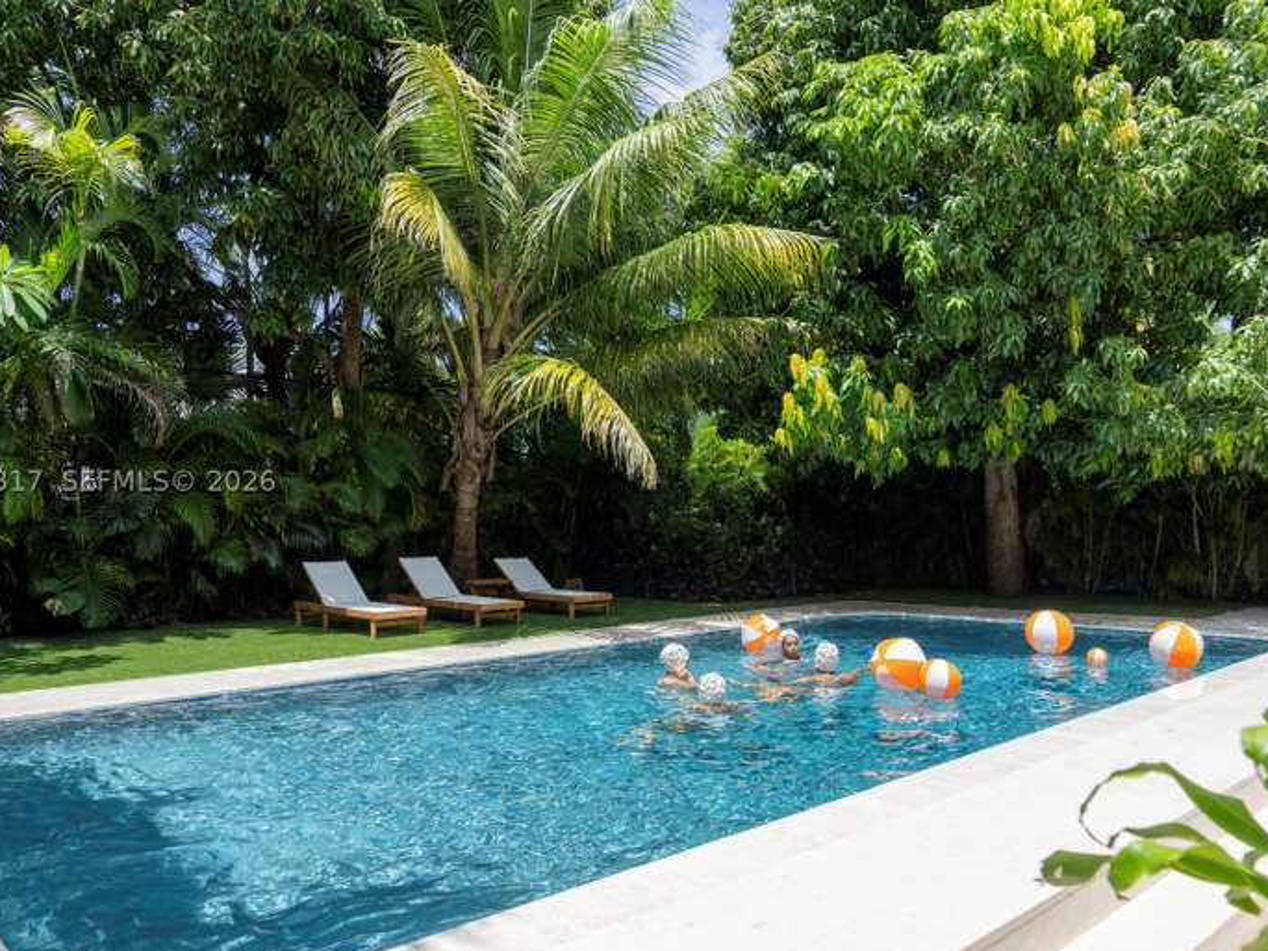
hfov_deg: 65.3
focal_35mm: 27
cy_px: 479
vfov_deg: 51.4
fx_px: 989
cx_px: 619
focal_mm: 24
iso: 250
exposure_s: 1/500
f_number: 7.1
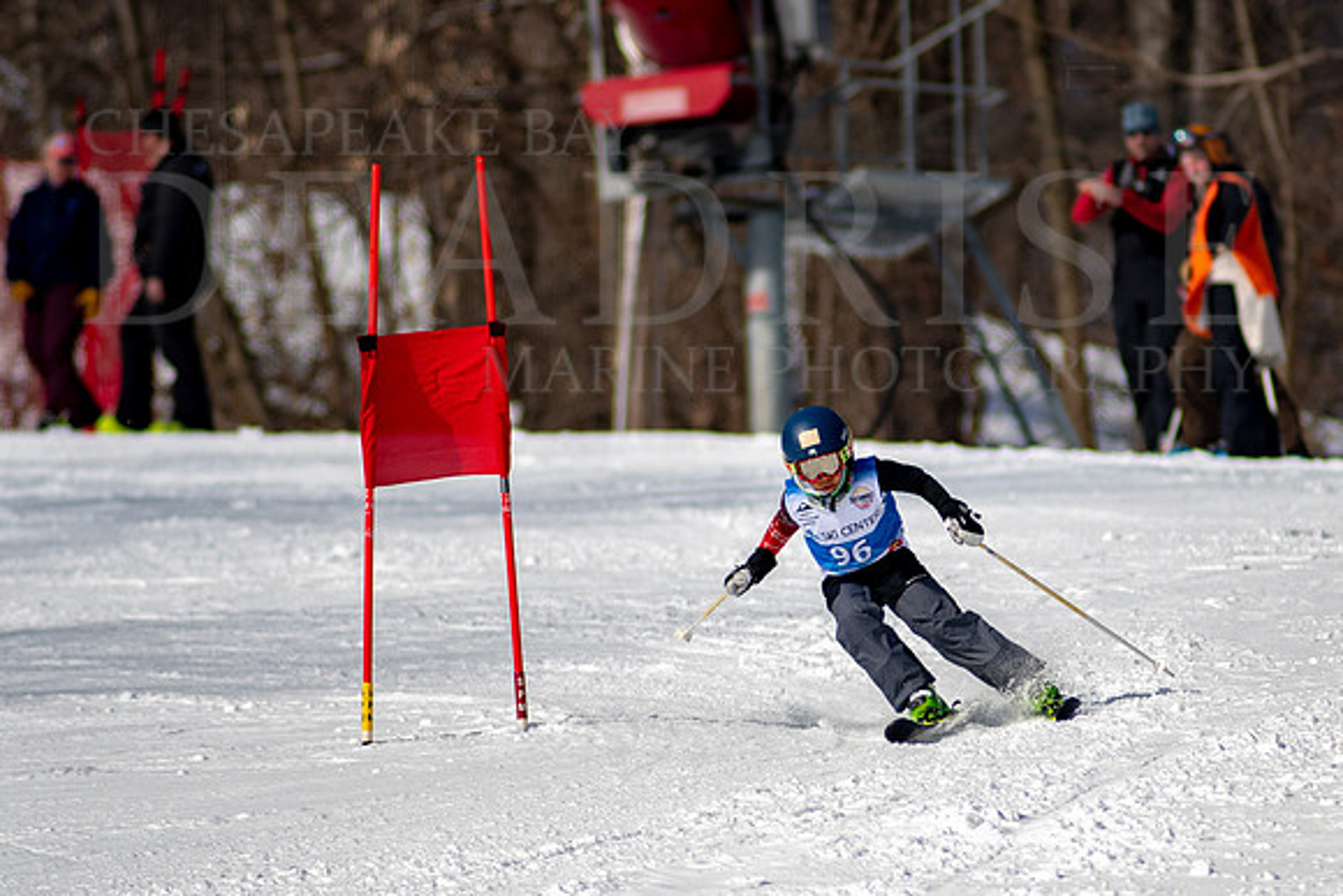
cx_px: 899
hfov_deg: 3.1
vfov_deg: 2.0
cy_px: 558
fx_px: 25218
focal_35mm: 676
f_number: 2.8
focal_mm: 300
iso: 100
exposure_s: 1/6400
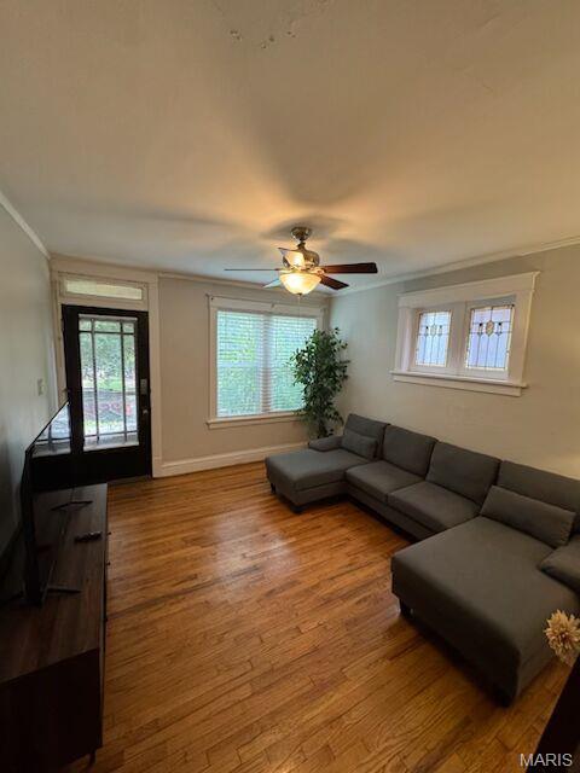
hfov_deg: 85.7
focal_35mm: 14
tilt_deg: -6.0
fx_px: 313
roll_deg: -1.4
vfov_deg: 102.1
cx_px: 290
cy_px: 386
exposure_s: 1/120
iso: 320
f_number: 2.2
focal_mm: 2.22
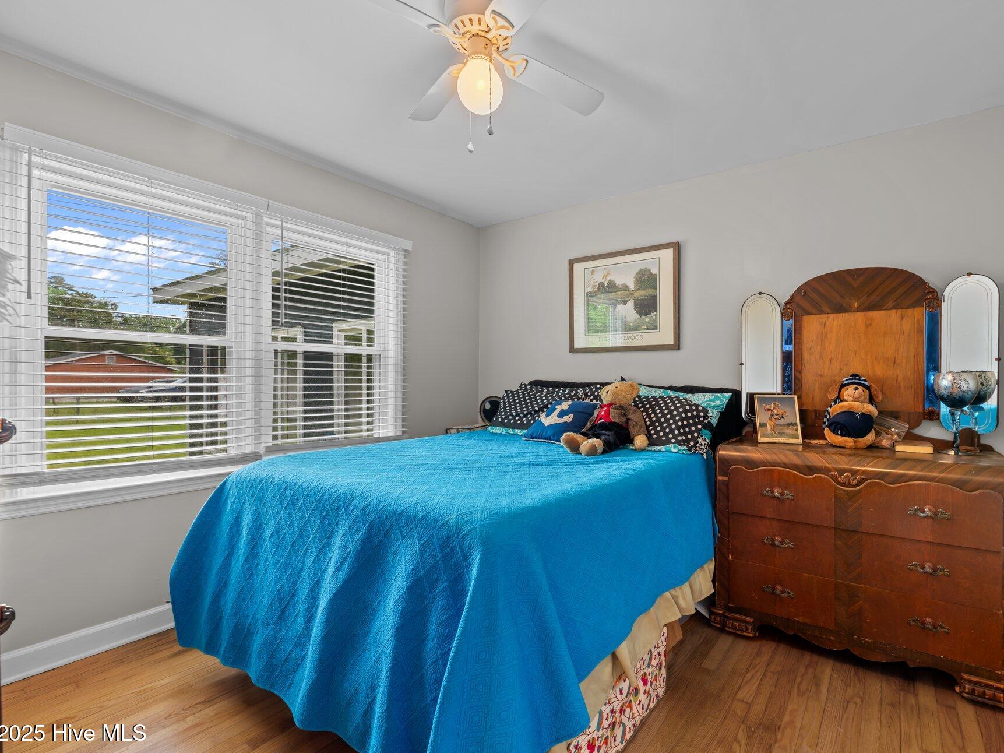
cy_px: 372
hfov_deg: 93.9
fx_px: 464
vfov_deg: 78.1
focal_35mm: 16
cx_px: 573
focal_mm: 14
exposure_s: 3
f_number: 9
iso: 100
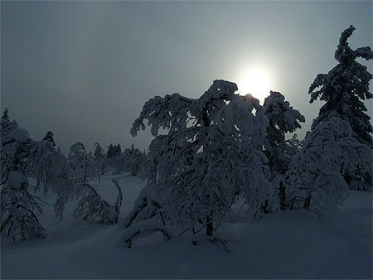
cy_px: 140
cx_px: 186
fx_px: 410
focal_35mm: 38
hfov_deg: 49.0
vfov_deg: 37.8
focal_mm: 6.3
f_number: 5.6
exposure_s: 1/1500
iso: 80
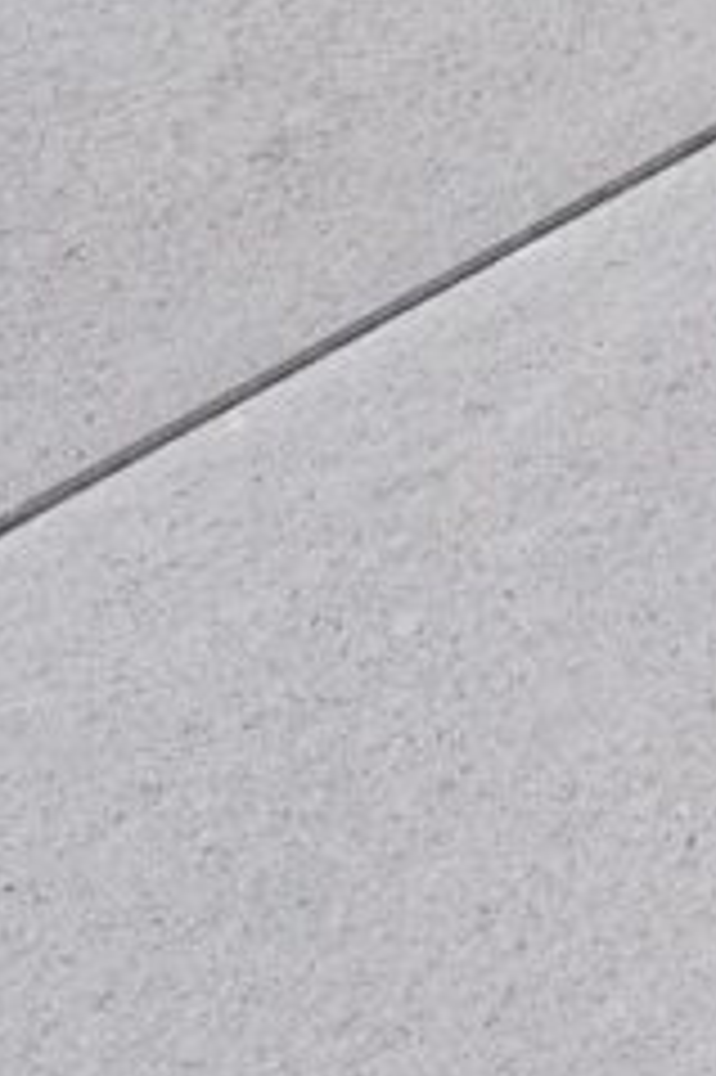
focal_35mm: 167
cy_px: -108
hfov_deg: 7.2
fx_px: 4989
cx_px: 2225
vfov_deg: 12.1
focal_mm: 26
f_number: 9
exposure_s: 1/320
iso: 200
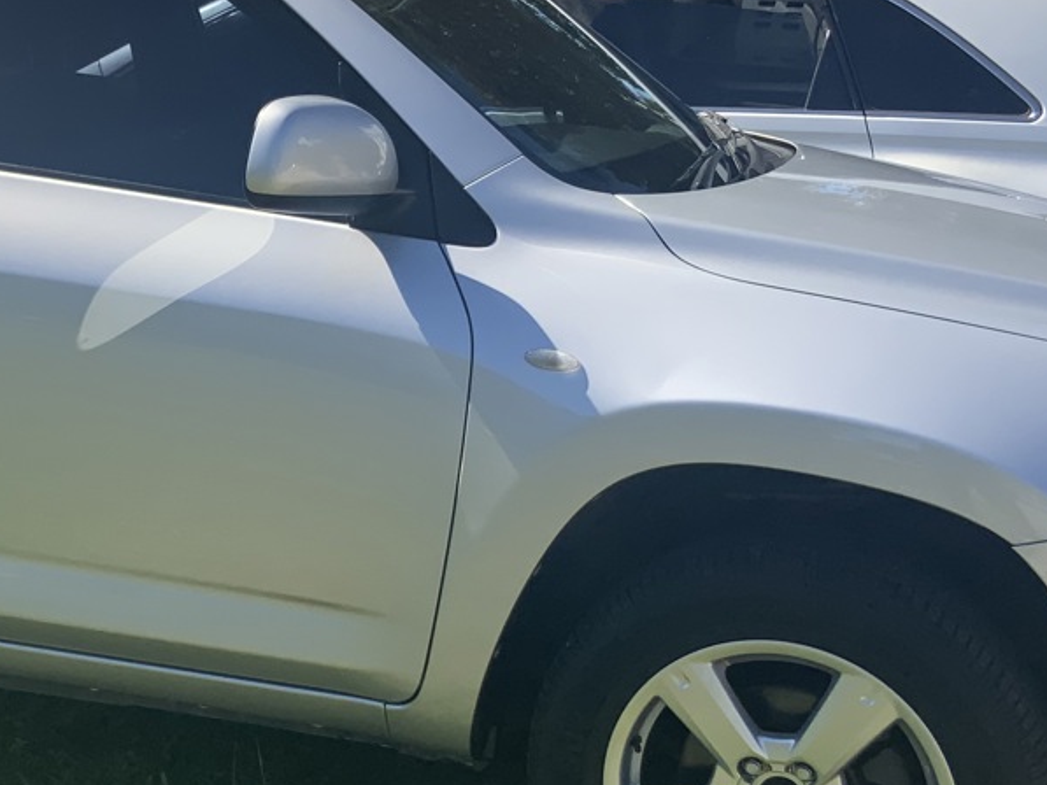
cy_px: 410
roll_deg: -2.5
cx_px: 279
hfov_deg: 28.2
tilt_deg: -13.1
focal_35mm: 68
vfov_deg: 21.6
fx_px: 2057
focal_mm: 3
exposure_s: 1/1195
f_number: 1.8
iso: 16
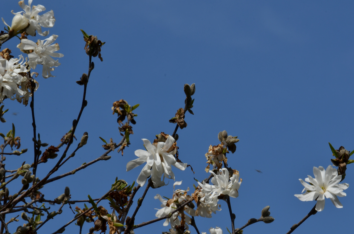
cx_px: 192
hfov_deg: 6.2
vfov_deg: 4.1
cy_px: 119
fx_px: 3257
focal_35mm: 332
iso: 100
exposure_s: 1/100
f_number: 22
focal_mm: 200
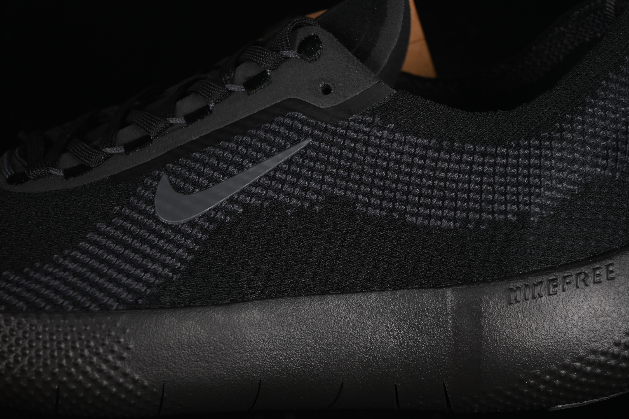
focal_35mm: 75
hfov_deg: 27.0
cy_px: 210
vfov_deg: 18.2
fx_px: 1310
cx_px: 314
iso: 160
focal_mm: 50
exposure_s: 1/50
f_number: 6.3
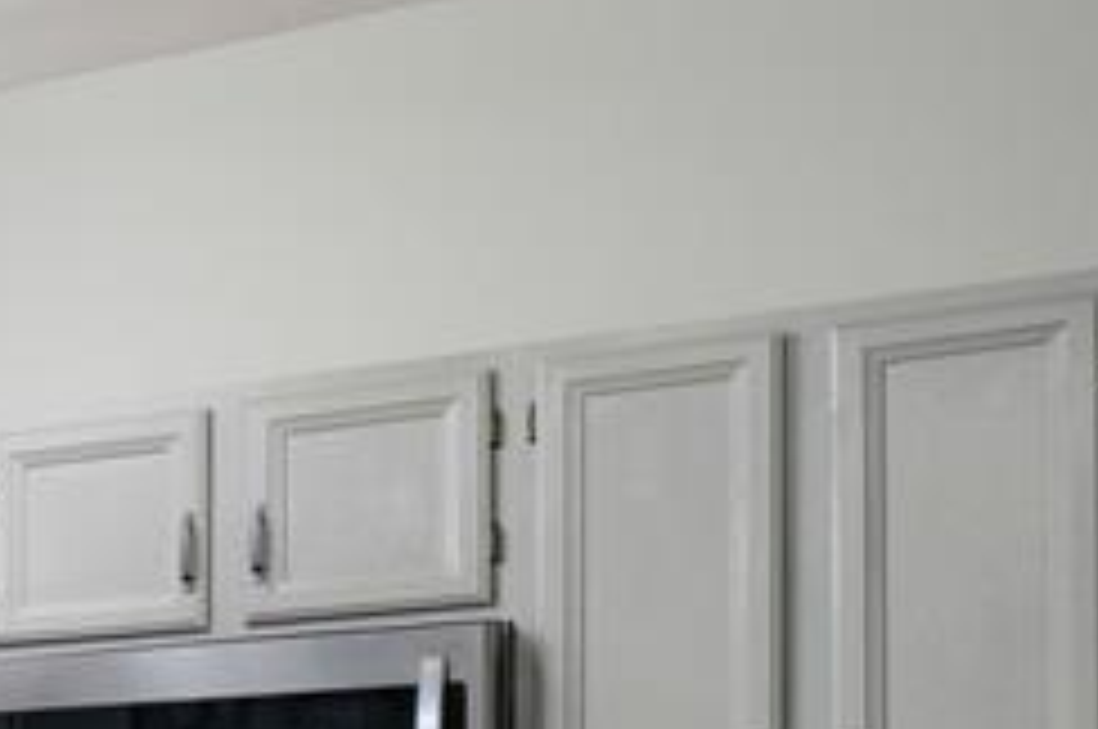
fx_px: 2559
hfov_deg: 18.7
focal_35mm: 84
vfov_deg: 15.3
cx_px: -891
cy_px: 990
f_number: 7.1
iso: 500
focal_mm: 13.1
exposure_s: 1/125
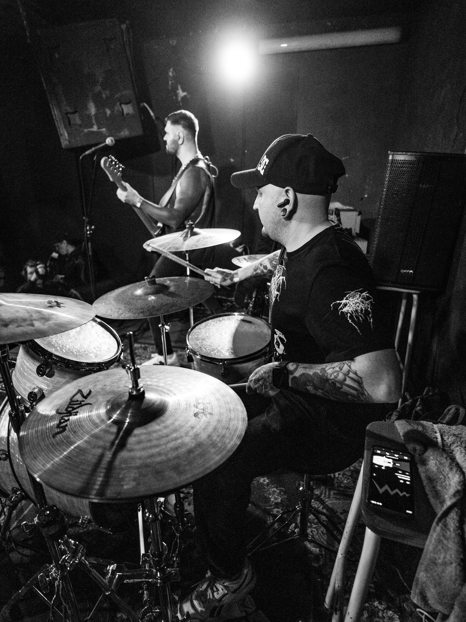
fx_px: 359
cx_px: 234
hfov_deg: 66.0
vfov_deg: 81.6
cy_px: 335
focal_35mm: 20
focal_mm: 18
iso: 5000
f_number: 2.8
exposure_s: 1/160
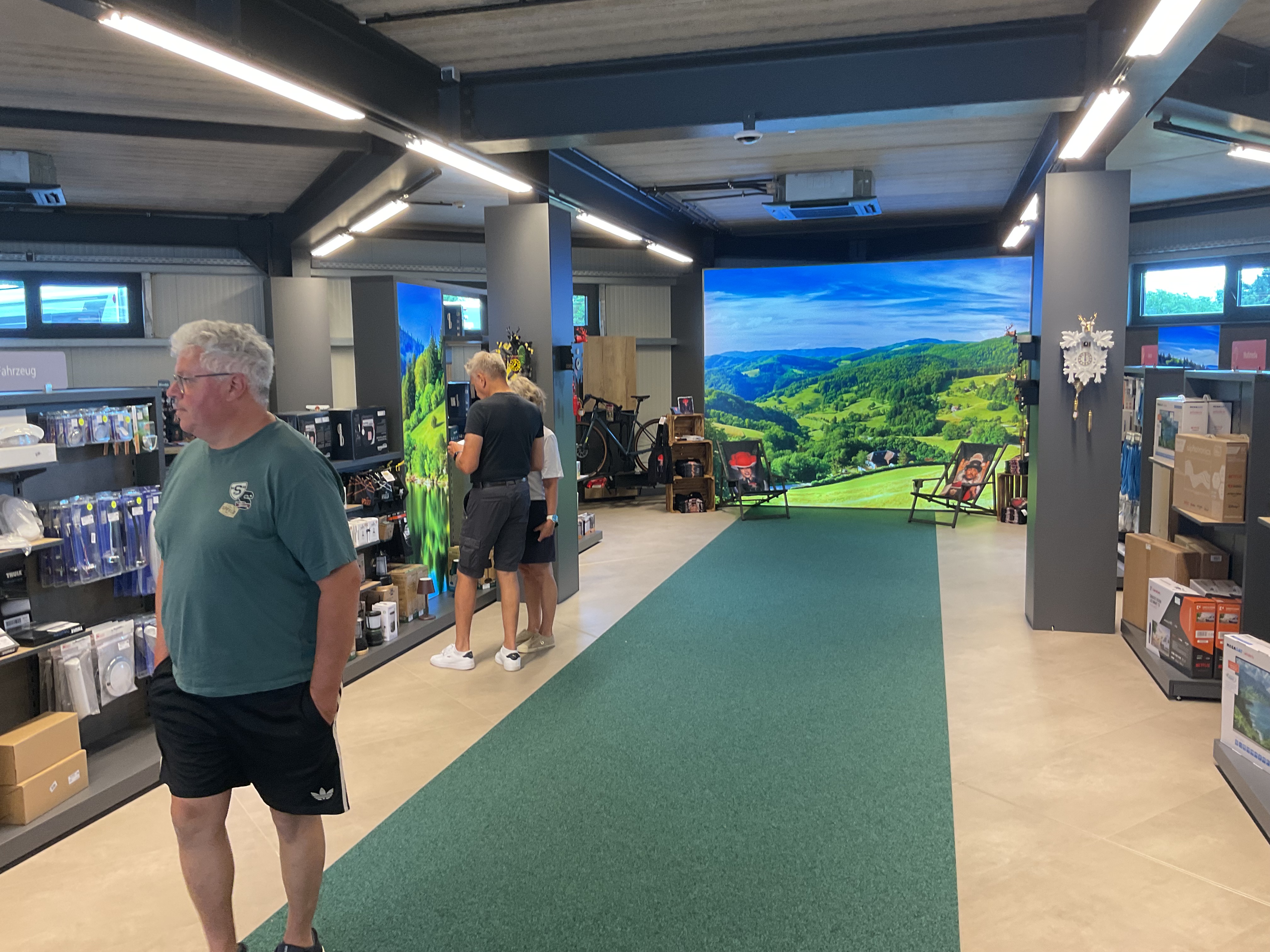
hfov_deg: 61.7
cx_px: 635
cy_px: 476
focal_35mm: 29
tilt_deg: -7.1
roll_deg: +0.3
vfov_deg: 48.2
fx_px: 1064
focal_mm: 3
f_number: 1.8
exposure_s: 1/60
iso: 64
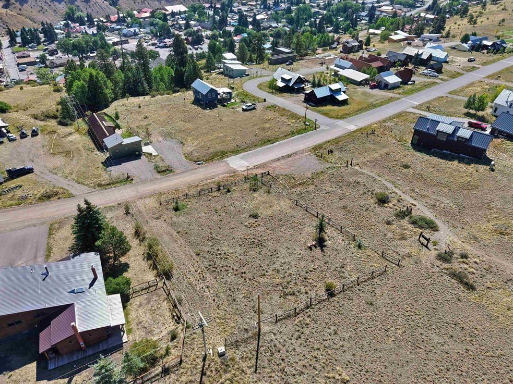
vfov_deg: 54.9
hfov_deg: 69.4
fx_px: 370
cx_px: 255
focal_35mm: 25
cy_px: 191
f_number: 1.8
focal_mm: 8.67
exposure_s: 1/3000
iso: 160
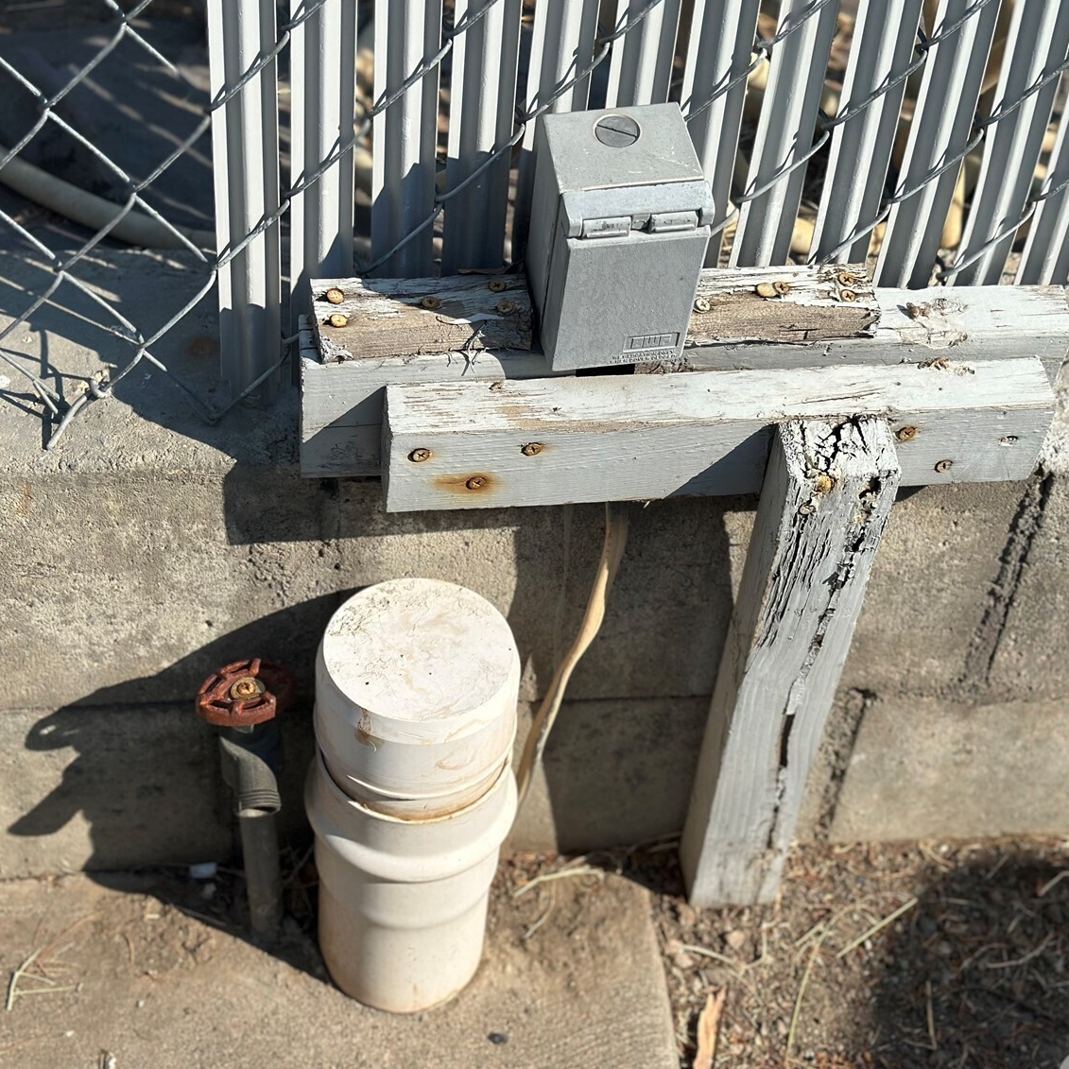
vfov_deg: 28.6
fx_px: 2096
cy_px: 546
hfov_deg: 28.6
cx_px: 548
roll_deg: -6.2
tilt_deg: -43.6
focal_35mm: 60
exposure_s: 1/7092
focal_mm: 6.86
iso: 100
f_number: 1.78
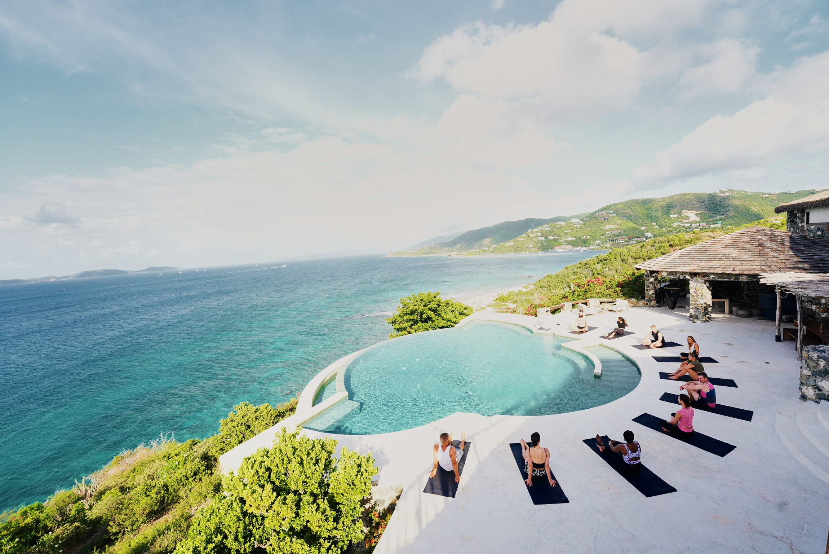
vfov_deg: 81.3
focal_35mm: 14
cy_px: 277
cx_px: 414
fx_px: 323
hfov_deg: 104.2
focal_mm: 14
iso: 200
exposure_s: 1/200
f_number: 7.1
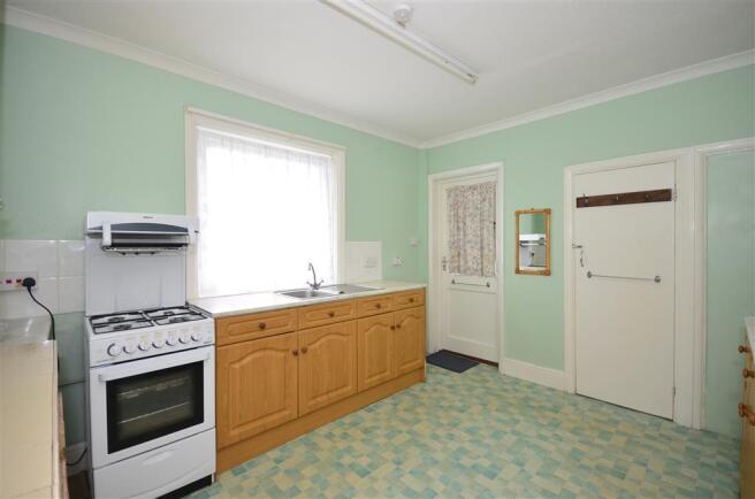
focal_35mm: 15
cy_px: 250
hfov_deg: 100.5
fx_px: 314
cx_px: 378
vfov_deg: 77.0
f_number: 5
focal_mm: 10
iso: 200
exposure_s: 1/25
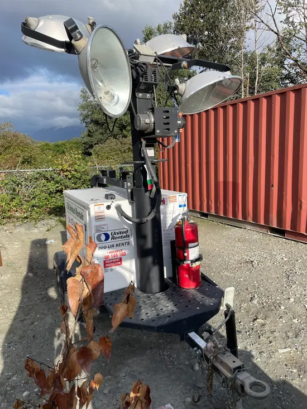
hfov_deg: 53.1
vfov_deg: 67.3
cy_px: 204
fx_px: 307
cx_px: 154
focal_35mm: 26
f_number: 1.6
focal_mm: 4.2
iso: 50
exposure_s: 1/3401
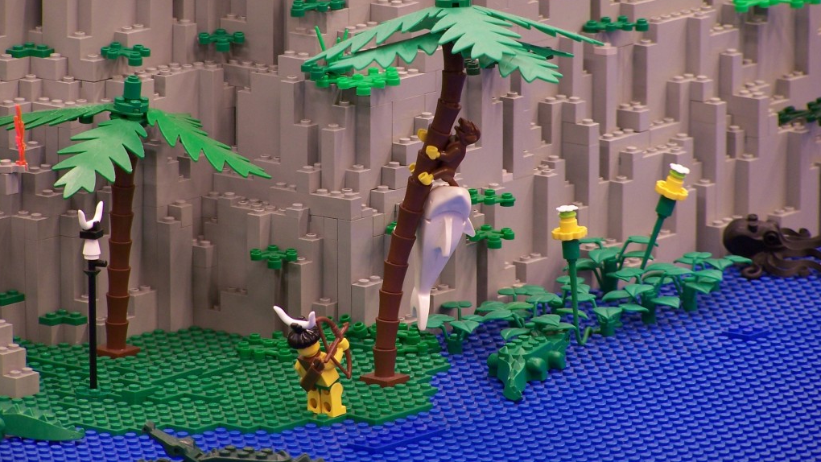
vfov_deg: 3.9
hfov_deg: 6.9
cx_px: 410
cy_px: 162
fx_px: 6858
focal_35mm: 315
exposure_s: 1/2
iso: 80
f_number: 3.6
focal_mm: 47.7
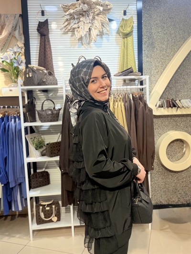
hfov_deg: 46.8
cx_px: 96
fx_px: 221
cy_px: 127
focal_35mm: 30
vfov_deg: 60.0
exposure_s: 1/100
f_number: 1.9
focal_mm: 2.71
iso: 64
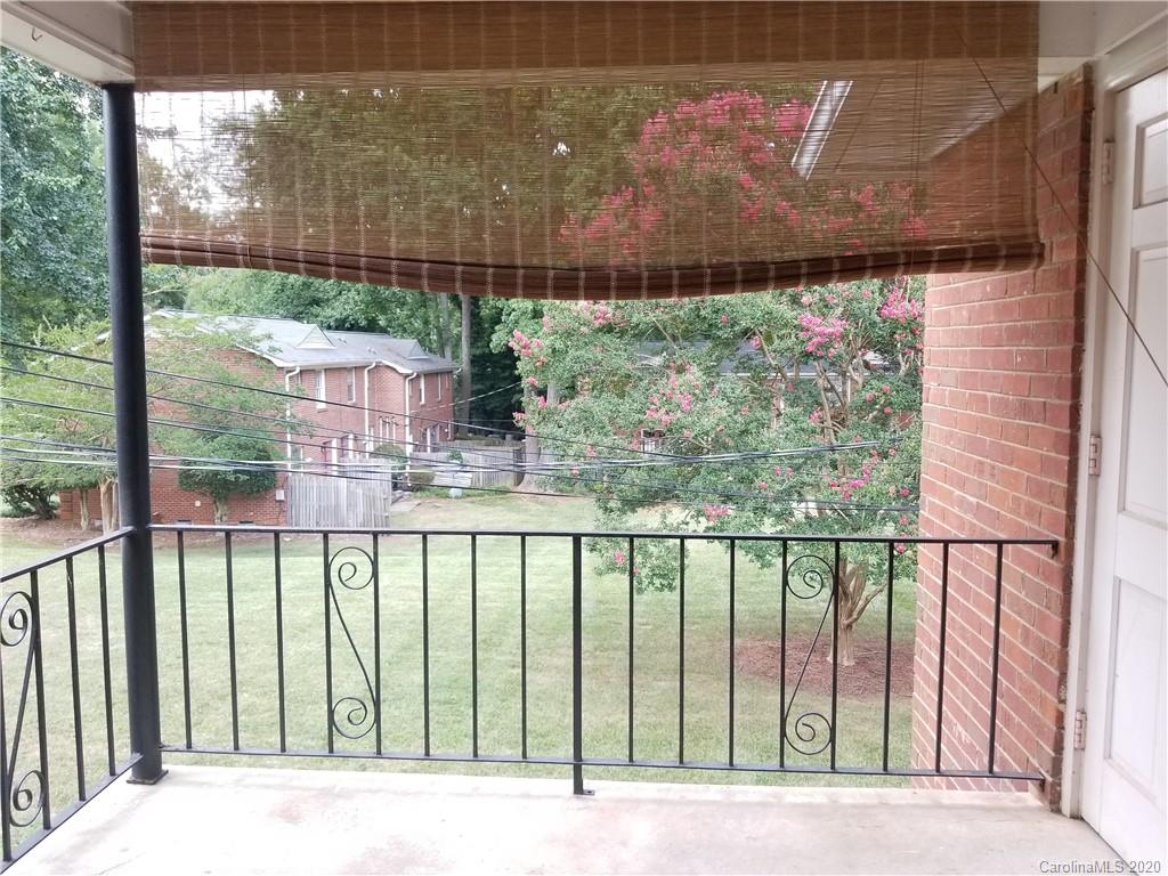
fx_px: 877
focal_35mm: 26
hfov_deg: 67.3
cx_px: 584
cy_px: 438
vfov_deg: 53.1
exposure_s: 1/120
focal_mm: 4.3
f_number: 1.7
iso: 80
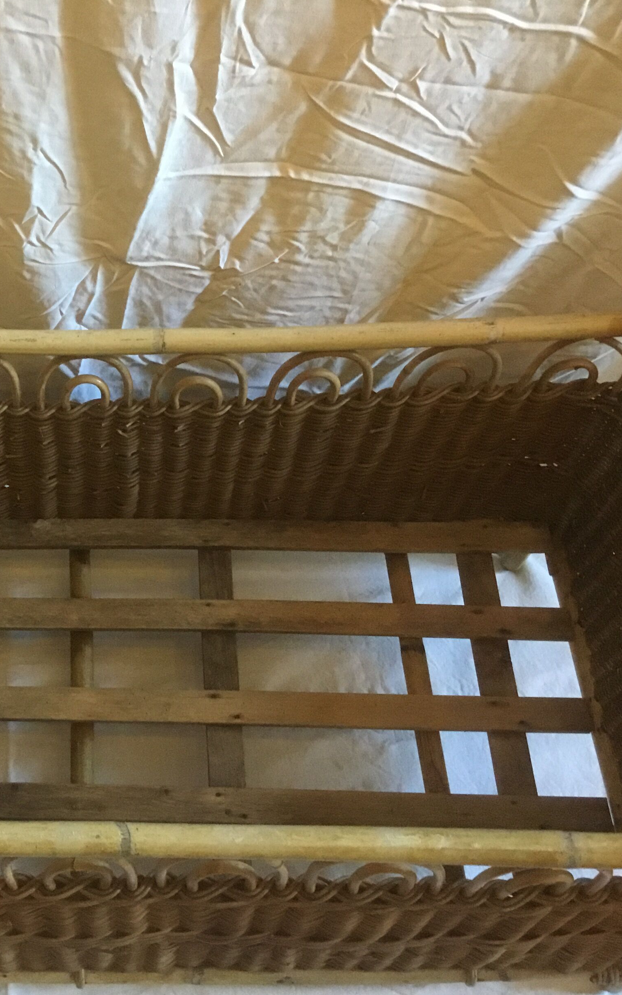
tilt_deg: -57.6
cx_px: 74
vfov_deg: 45.3
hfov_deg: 28.2
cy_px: 497
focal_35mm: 44
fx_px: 1193
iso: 250
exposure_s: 1/17
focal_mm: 3.3
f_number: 2.4
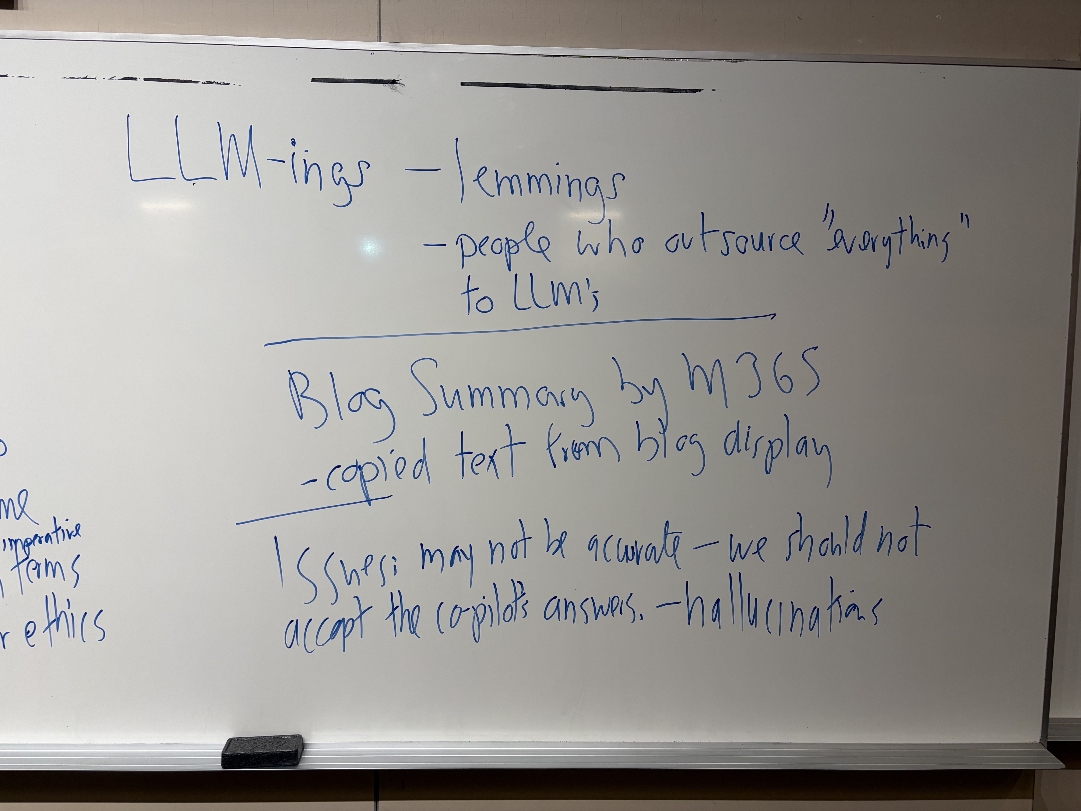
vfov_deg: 53.1
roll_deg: -0.7
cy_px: 406
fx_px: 812
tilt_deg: -3.9
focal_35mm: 26
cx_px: 540
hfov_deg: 67.3
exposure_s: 1/60
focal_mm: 5.96
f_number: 1.6
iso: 80
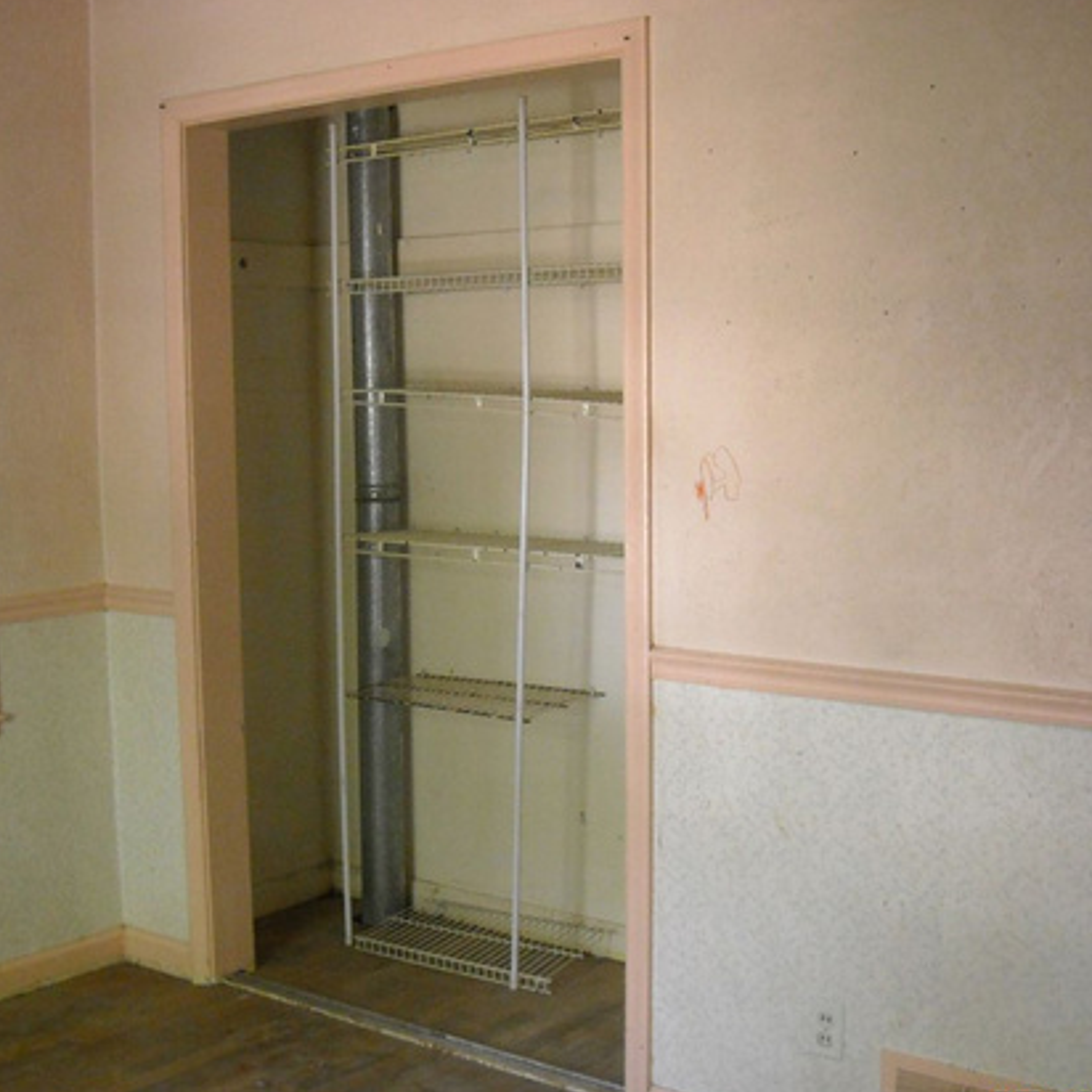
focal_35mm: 48
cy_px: 615
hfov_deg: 35.3
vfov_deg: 35.3
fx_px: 1713
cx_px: 477
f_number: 2.8
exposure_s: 1/12
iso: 400
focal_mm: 5.7
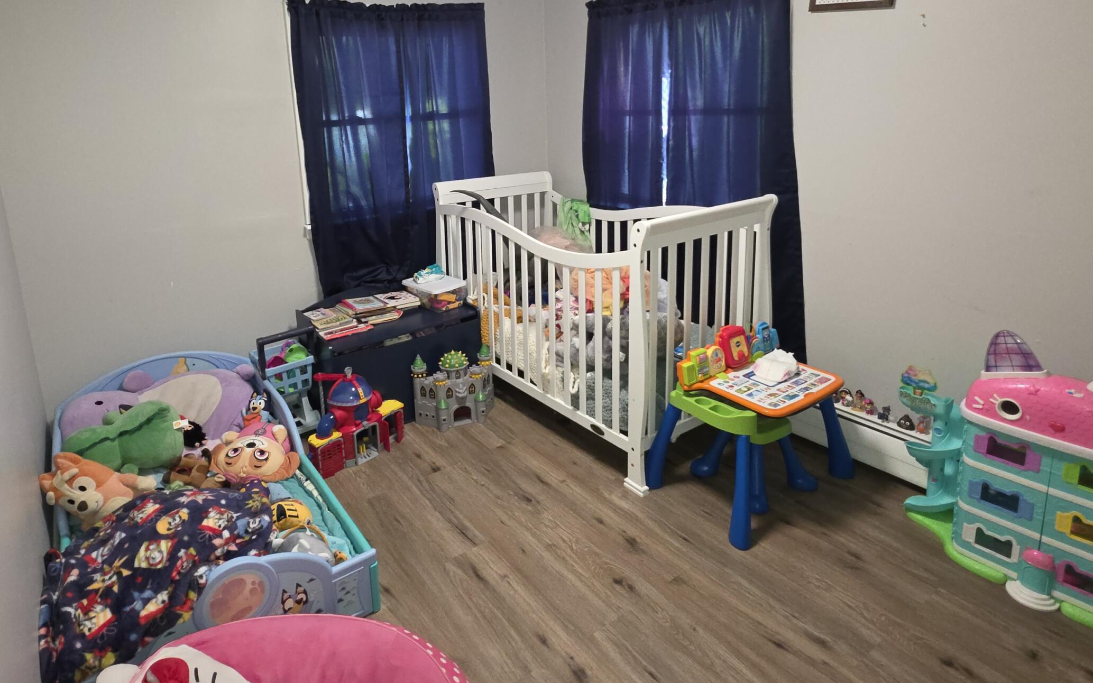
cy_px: 230
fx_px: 596
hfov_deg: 84.6
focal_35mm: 20
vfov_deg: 58.4
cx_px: 472
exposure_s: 1/33.5
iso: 200
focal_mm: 2.2
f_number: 1.9
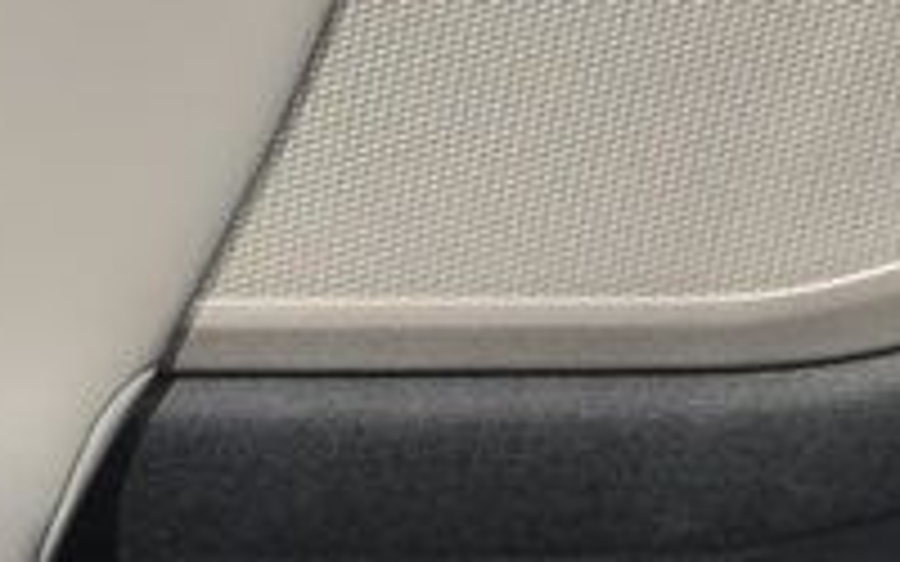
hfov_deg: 10.5
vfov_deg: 6.5
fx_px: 4783
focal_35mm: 195
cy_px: 1173
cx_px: -356
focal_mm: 6.5
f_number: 1.4
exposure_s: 1/7940
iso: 53
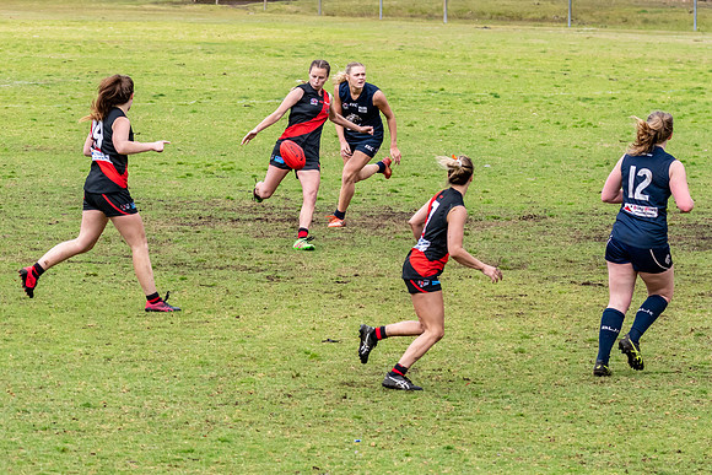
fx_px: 6134
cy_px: 151
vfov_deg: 4.4
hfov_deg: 6.6
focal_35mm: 310
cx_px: 348
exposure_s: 1/1600
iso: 1000
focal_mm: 150
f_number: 7.1
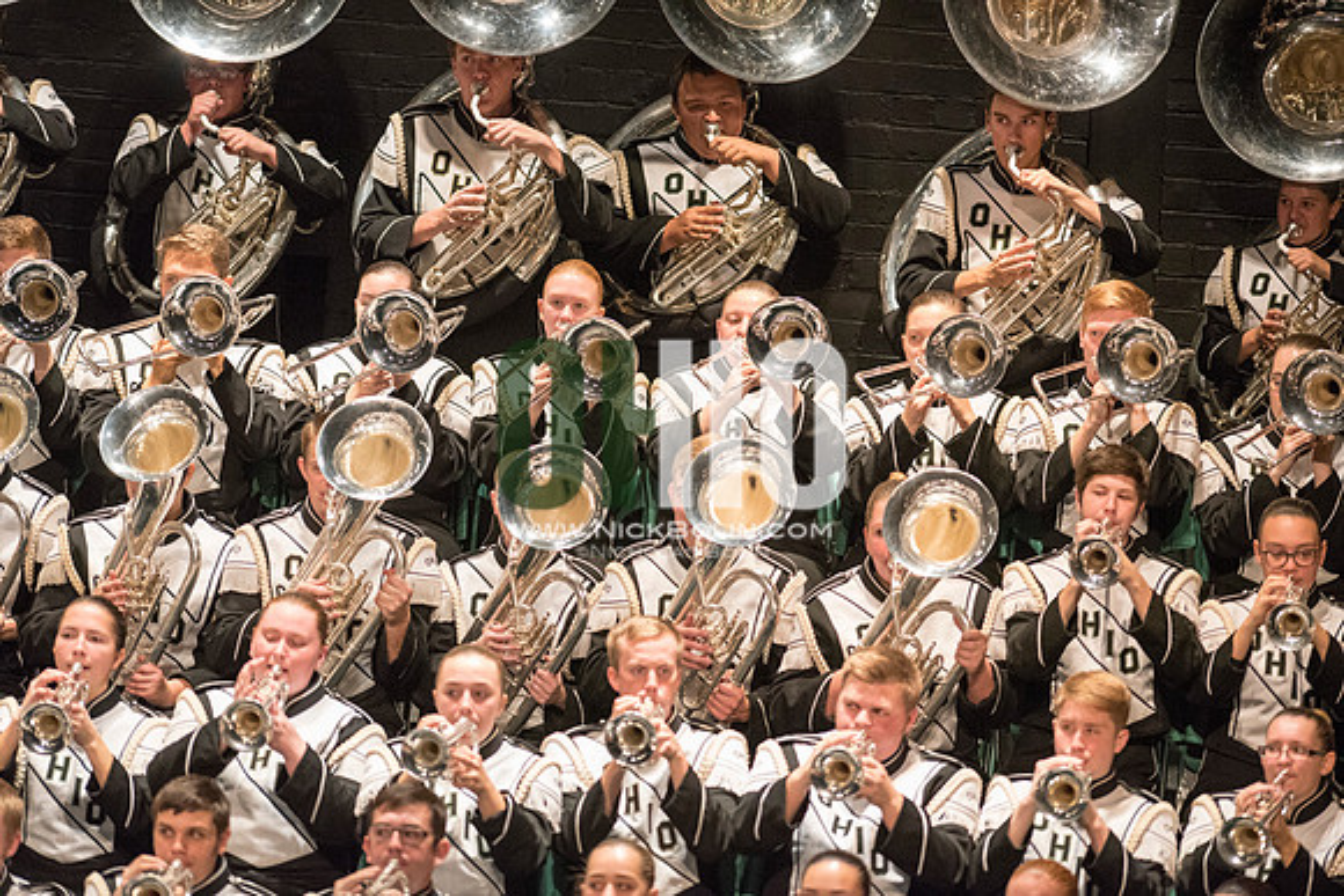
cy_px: 448
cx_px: 672
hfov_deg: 6.9
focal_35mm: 300
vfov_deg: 4.6
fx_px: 11202
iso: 4000
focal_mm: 300
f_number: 2.8
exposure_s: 1/500
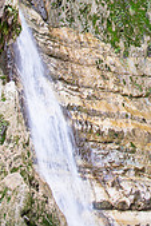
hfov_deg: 20.2
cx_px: 172
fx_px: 402
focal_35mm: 64
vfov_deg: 26.3
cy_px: -74
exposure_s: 1/50
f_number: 2.8
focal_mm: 24
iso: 200
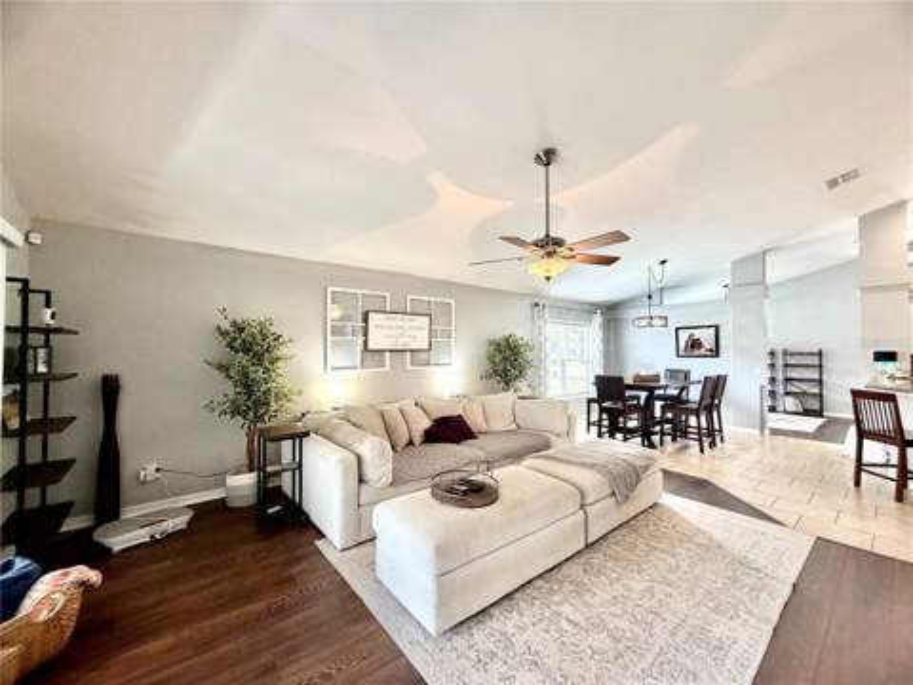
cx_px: 456
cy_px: 342
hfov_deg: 102.1
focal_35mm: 14
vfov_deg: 85.7
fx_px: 369
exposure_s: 1/60
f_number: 2.2
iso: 250
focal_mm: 2.22
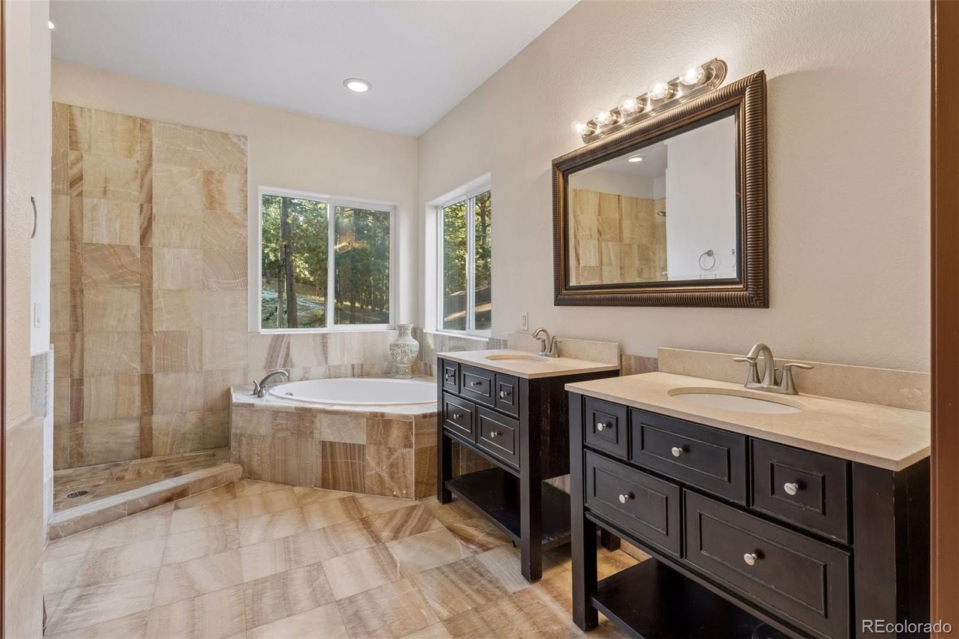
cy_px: 320
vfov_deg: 70.4
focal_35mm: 17
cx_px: 480
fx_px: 453
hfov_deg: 93.3
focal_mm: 17
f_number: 9
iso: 400
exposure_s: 1/6
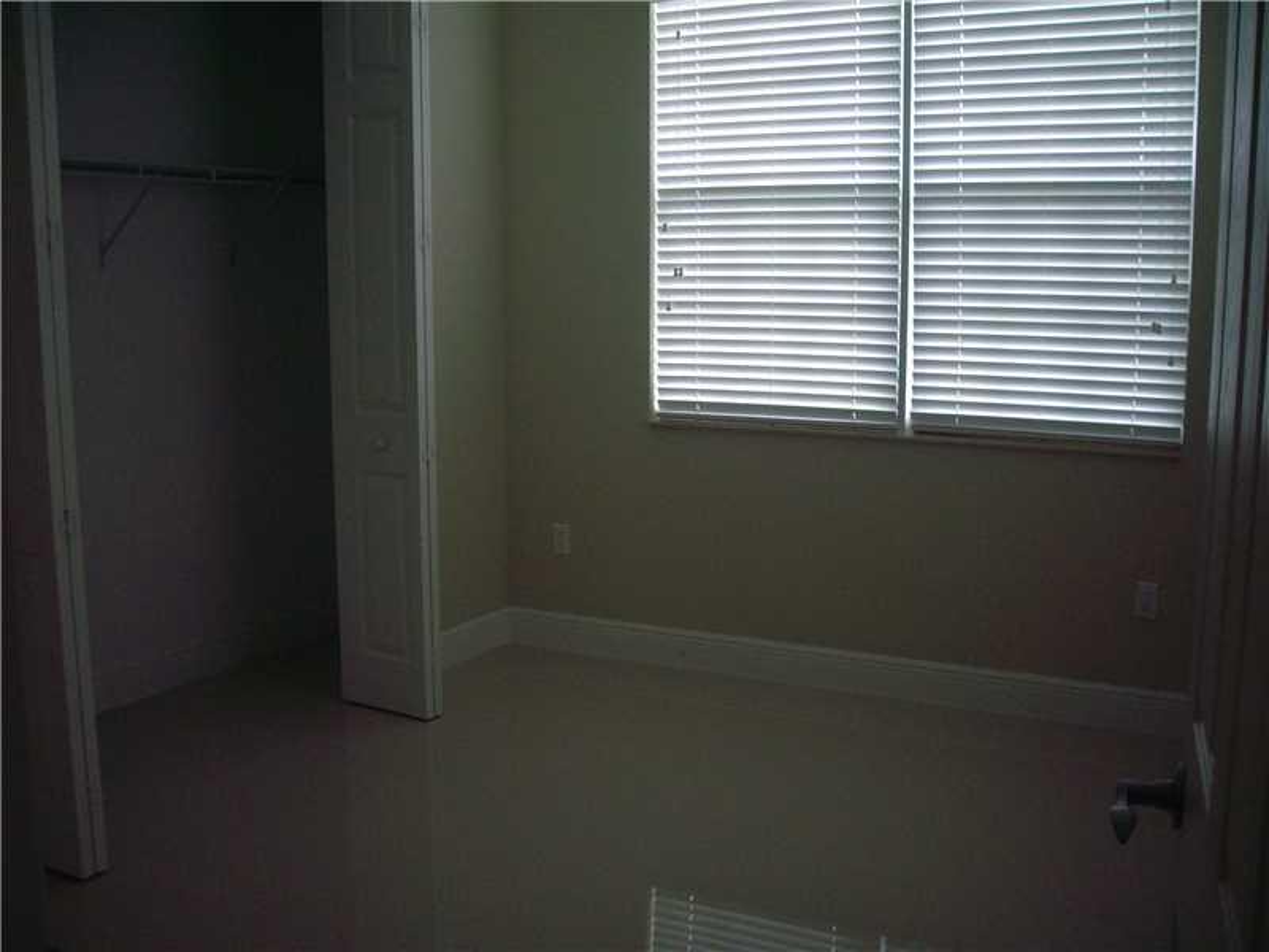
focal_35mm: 38
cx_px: 634
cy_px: 476
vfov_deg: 37.7
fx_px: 1393
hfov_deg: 49.0
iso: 200
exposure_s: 1/80
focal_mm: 6.2
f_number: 2.7
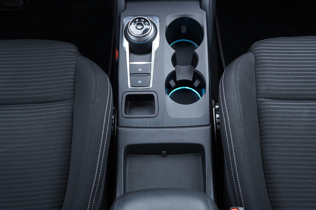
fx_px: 333
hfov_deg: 50.7
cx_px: 164
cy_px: 101
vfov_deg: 35.0
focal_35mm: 38
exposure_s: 1/40
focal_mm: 24
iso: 400
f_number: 2.8
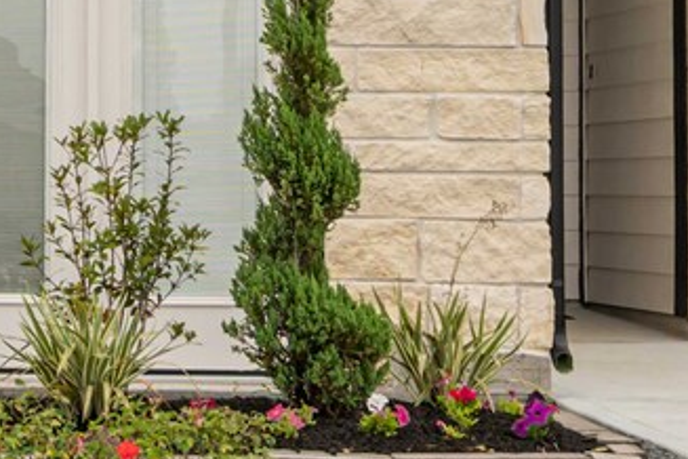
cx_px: -126
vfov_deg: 9.5
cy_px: -606
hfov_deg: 15.3
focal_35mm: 129
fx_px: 2465
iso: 100
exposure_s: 1/640
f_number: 5.6
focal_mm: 26
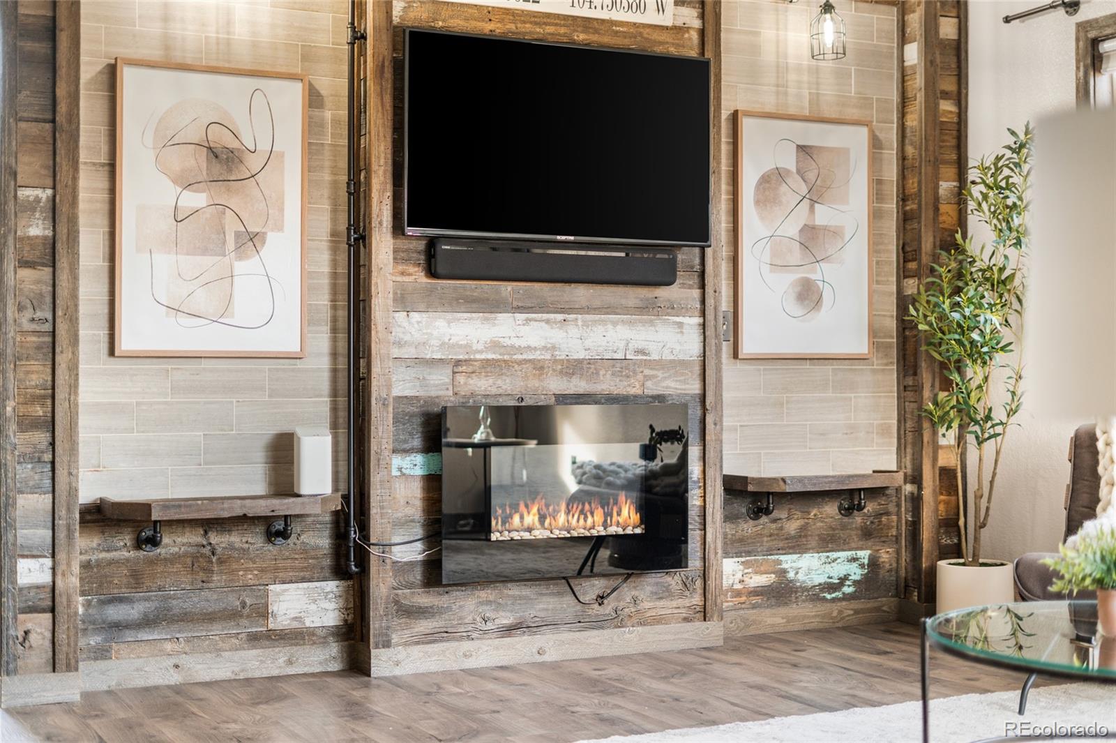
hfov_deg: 39.6
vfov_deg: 27.0
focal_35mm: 50
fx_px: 1549
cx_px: 558
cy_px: 372
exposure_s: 1/80
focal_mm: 50
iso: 500
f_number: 1.8
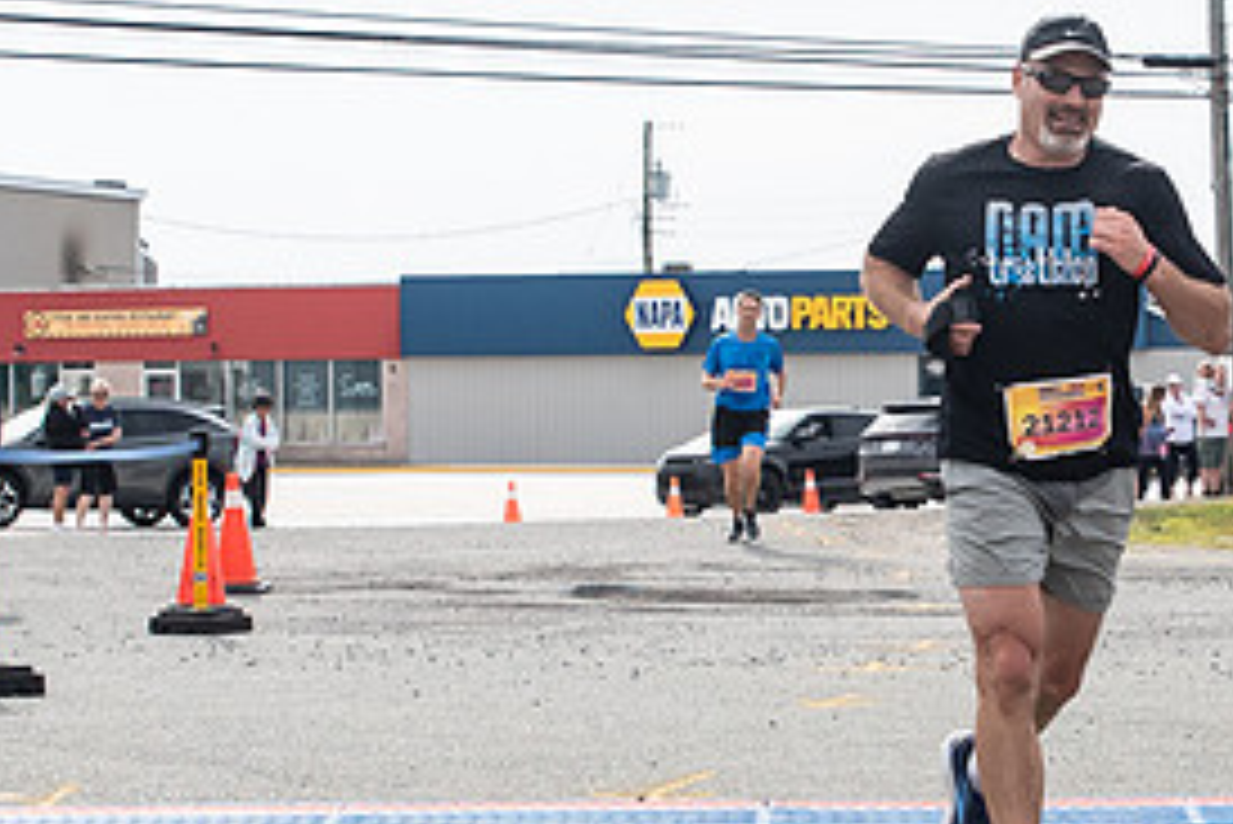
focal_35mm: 121
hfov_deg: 16.8
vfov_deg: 11.3
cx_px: 979
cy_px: 414
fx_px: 4146
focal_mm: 32
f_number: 4
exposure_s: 1/3200
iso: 800
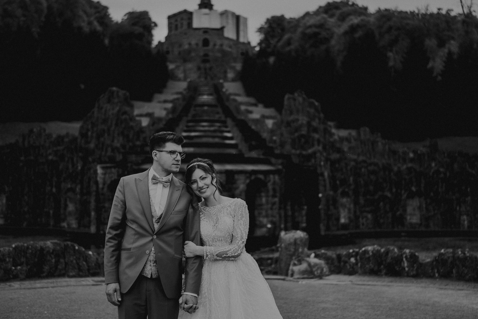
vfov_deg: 36.9
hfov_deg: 53.1
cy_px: 158
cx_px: 234
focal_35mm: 36
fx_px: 478
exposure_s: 1/4000
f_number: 1.4
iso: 200
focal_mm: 35
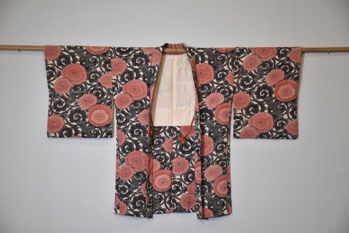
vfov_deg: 14.7
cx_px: 174
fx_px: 902
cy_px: 116
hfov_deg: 21.9
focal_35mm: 93
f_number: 5
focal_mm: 62
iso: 400
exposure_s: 1/60
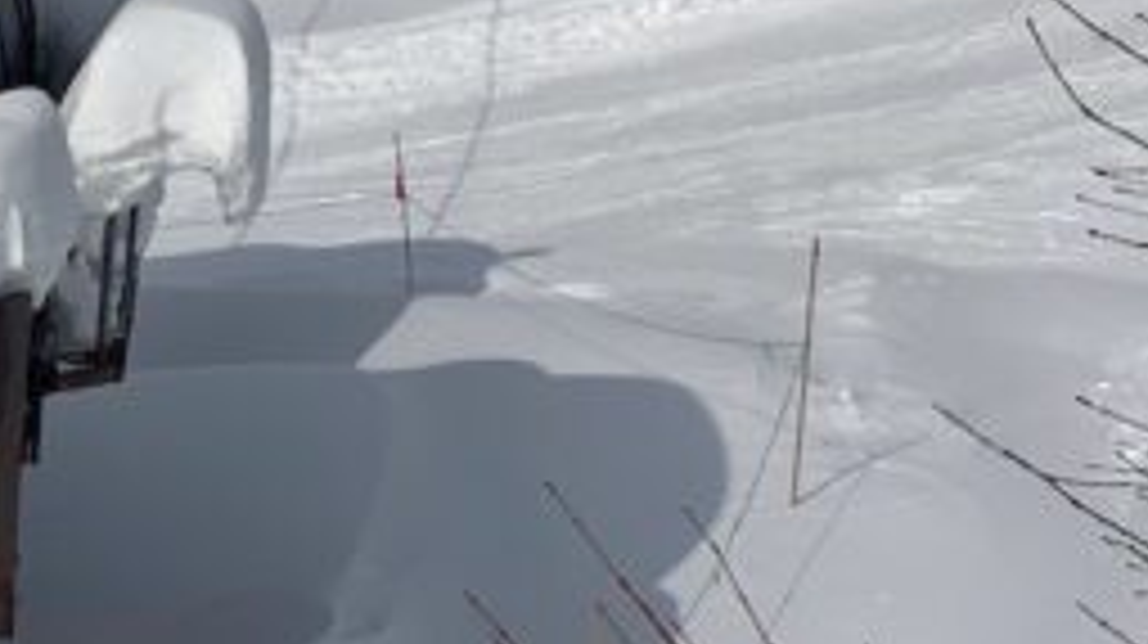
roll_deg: +0.4
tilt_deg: -14.7
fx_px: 5414
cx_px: -545
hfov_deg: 11.6
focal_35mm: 178
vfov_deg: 6.8
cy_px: 500
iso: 25
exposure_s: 1/6849
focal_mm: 6
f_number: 2
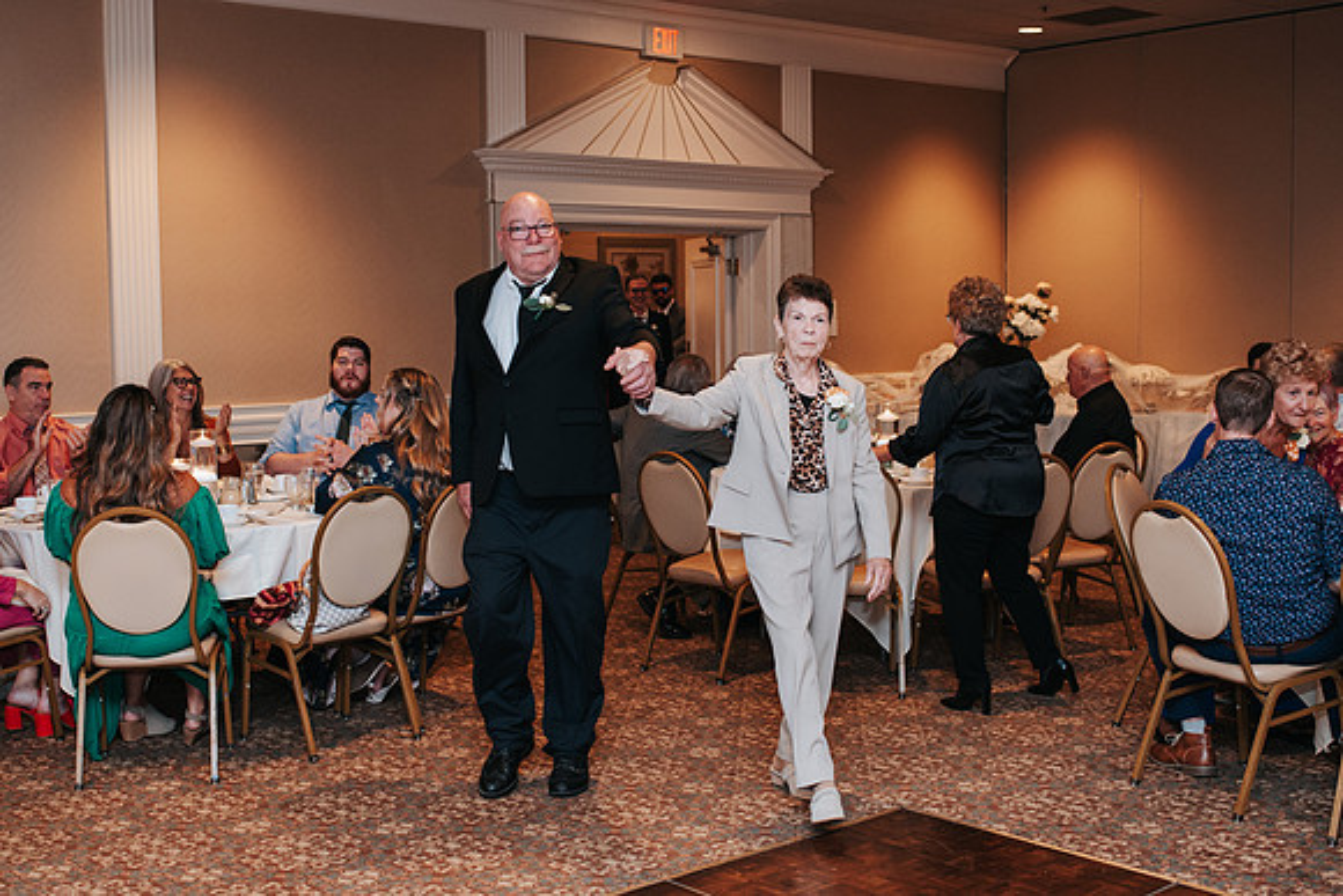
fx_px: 1726
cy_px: 447
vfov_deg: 29.1
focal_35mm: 46
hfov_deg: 42.5
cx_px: 626
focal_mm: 35
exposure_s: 1/160
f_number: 2.8
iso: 1000
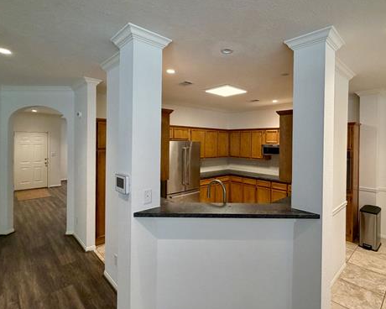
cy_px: 144
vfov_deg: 70.8
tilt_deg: -0.3
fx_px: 217
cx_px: 219
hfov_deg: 82.8
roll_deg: -0.4
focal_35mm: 19
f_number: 2.2
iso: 160
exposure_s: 1/60
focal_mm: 2.22
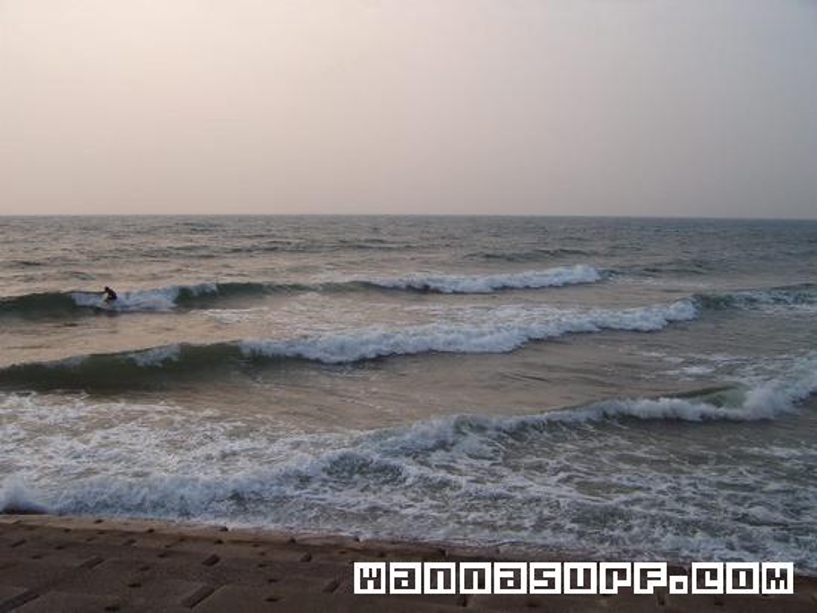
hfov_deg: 50.1
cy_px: 306
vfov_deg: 38.7
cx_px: 408
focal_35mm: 37
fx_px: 873
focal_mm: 6.2
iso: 63
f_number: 6
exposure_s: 1/350
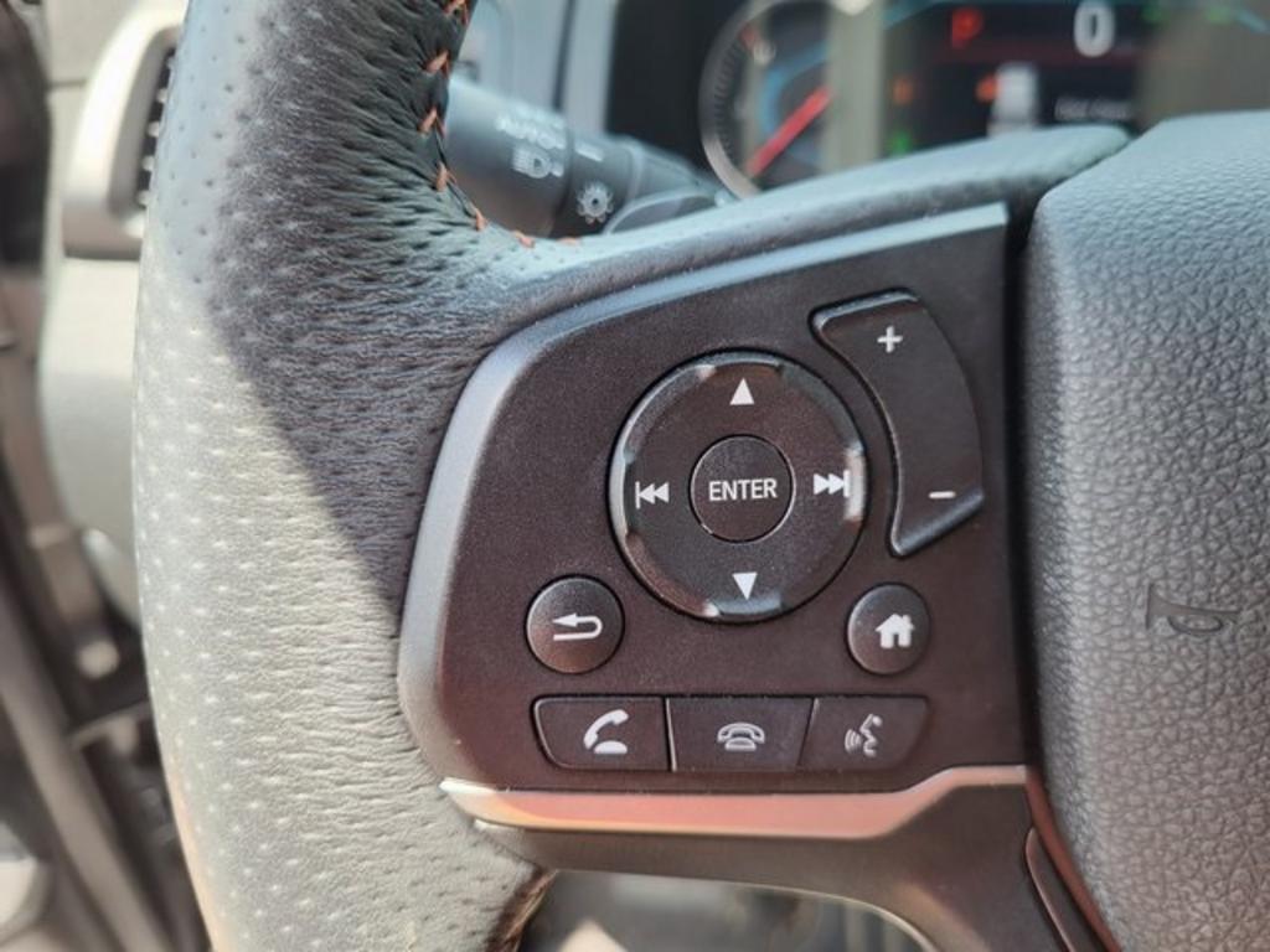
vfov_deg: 53.1
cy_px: 476
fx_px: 954
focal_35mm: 26
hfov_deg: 67.3
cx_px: 635
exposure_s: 1/136
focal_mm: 5.4
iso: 40
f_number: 1.8
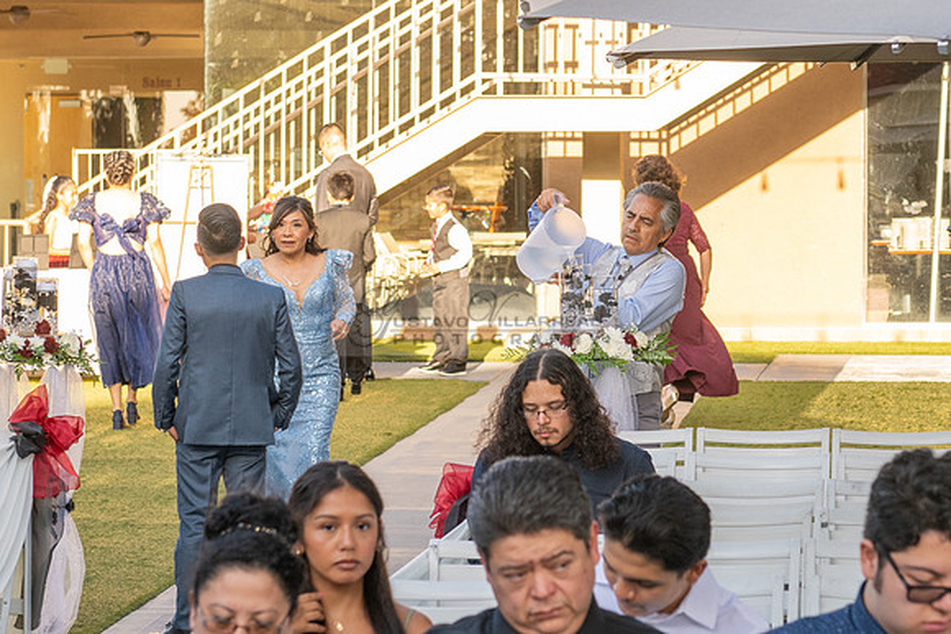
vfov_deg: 9.2
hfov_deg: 13.7
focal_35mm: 149
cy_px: 291
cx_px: 605
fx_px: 3949
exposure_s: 1/400
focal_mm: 70
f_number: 5
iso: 400
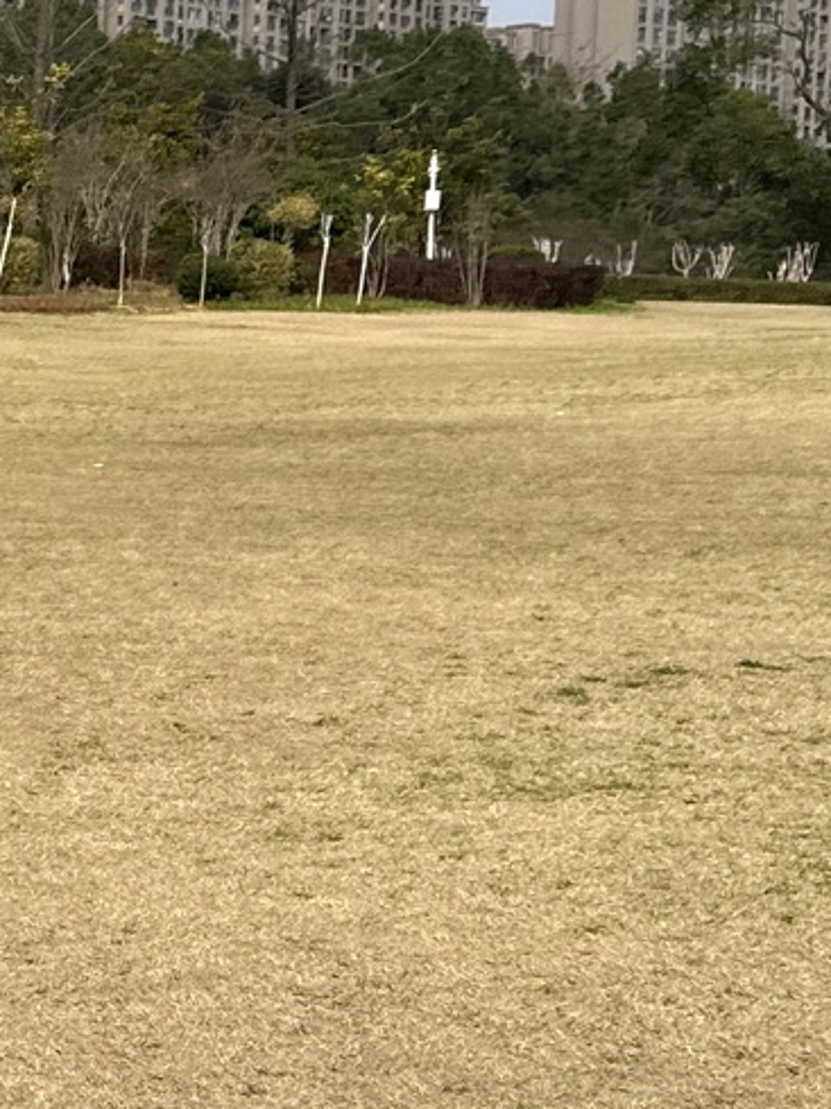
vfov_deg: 20.0
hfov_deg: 14.3
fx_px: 3140
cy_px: 674
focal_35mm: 98
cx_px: -308
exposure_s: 1/6623
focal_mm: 6.86
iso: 80
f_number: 1.78
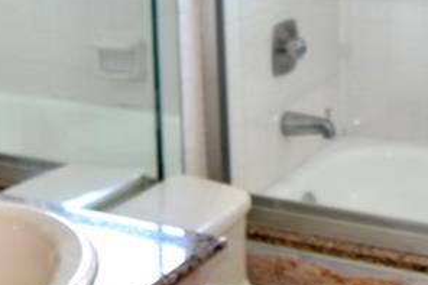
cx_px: 314
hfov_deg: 24.8
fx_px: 962
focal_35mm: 81
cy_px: -93
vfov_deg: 15.9
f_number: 5.6
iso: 100
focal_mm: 10
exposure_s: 1/3
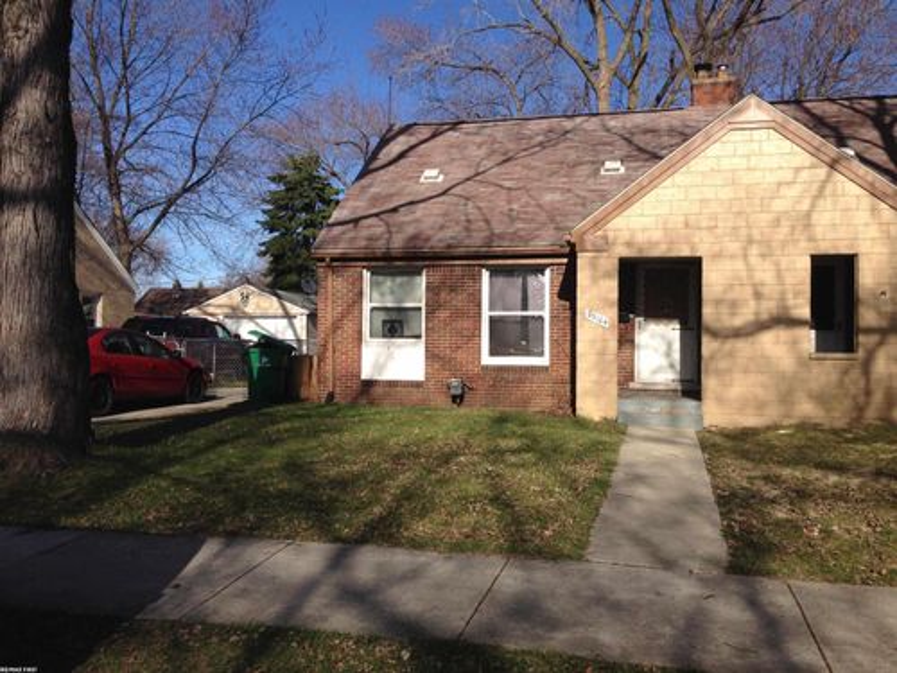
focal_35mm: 33
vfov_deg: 42.9
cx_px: 448
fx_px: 855
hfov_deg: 55.4
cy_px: 336
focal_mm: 4.12
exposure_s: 1/1808
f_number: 2.4
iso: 50
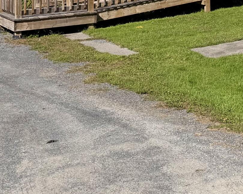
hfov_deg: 21.0
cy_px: -105
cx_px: 263
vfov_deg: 16.0
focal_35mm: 87
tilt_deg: +3.4
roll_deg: +1.9
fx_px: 626
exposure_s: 1/6173
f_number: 1.78
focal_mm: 6.76
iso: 80
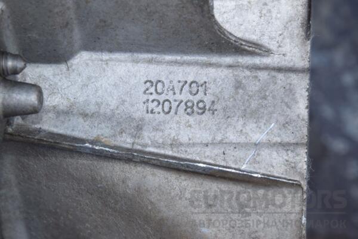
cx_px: 179
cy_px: 120
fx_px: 1566
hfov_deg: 13.0
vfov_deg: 8.7
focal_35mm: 158
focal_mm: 105
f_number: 11
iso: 800
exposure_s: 1/200
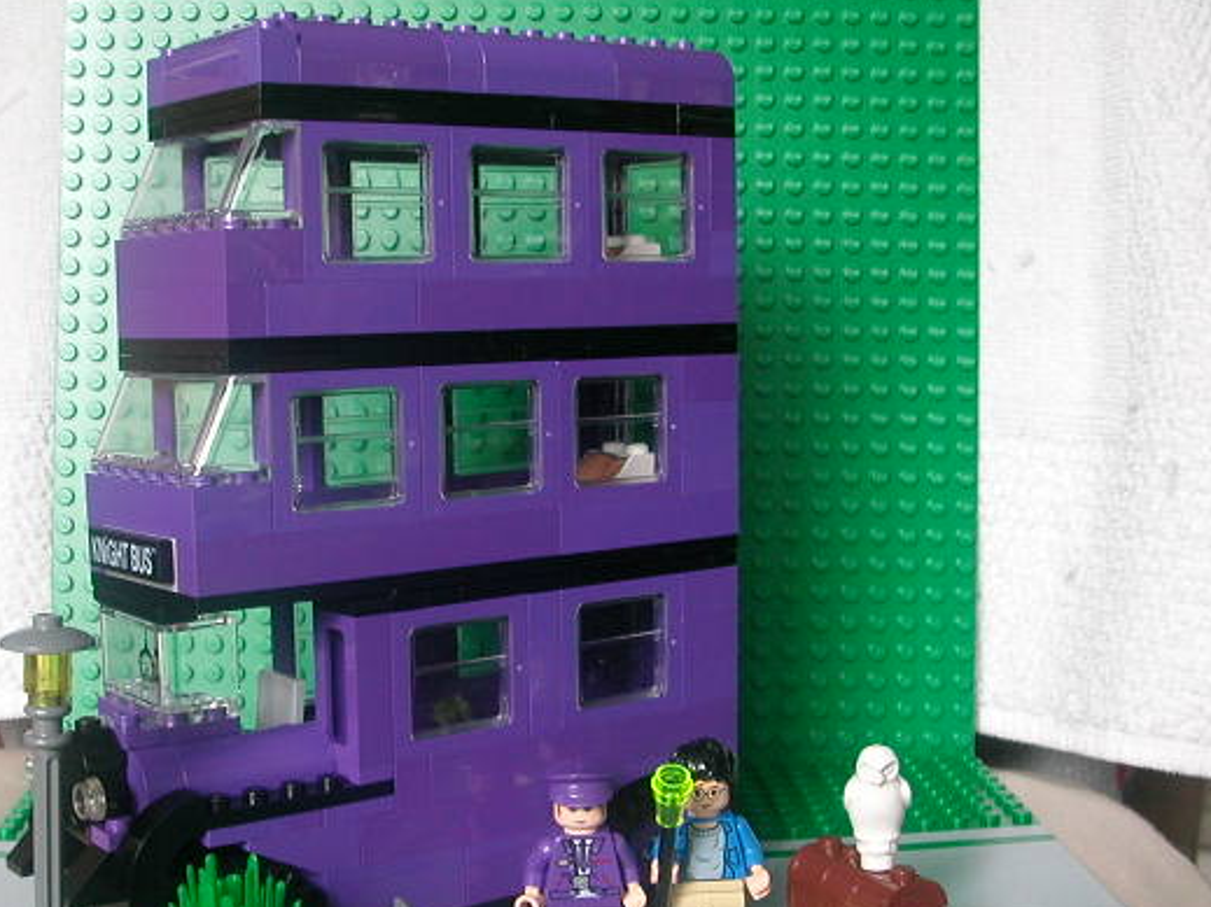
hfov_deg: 36.0
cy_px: 548
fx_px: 1854
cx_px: 471
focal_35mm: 53
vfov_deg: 27.4
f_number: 2.9
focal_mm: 6.6
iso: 170
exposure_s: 1/26.5
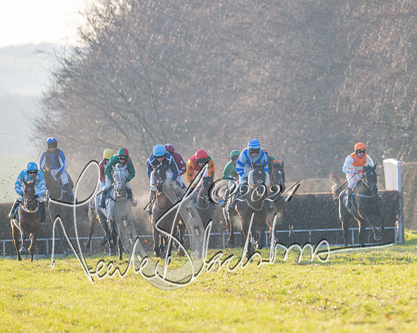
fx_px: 6974
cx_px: 314
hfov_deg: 3.4
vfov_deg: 2.7
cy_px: 124
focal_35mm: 565
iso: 800
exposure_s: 1/2000
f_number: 5
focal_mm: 400
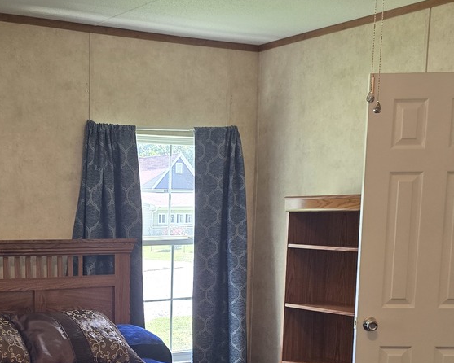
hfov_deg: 31.8
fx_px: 780
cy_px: 337
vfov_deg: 25.3
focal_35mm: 58
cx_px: 108
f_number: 1.7
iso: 200
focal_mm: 6.3
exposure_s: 1/120
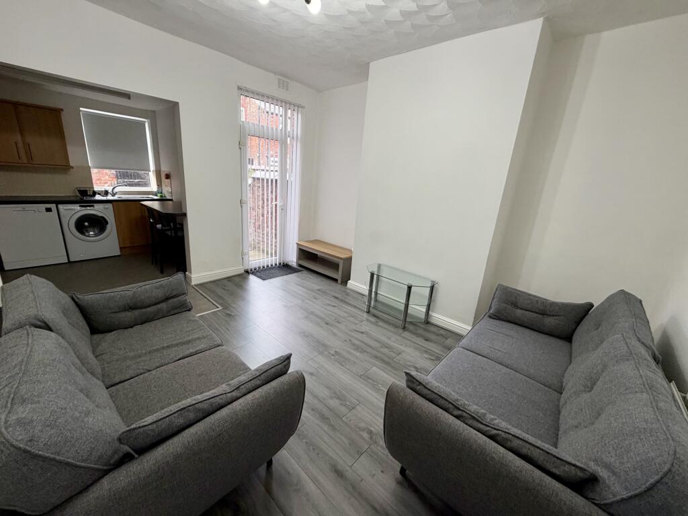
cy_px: 258
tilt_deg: -15.2
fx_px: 278
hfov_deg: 102.1
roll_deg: -4.6
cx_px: 344
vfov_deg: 85.7
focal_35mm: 14
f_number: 2.2
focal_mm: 2.22
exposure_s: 1/50
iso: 200
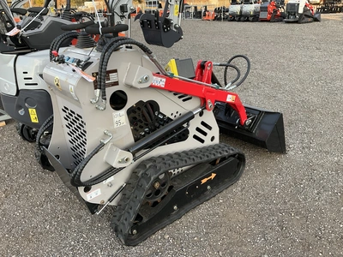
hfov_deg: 61.7
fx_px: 287
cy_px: 128
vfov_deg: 48.2
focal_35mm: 29
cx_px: 172
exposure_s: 1/122
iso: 32
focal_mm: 3
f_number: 1.8
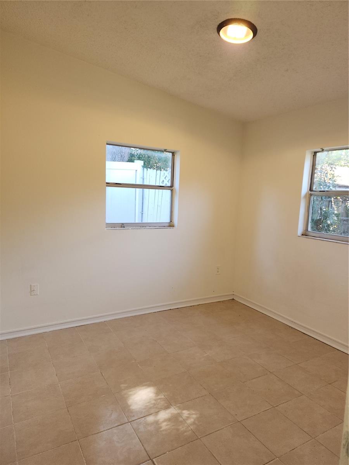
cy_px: 232
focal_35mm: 23
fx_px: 309
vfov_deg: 73.9
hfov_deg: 58.9
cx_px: 174
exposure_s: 1/60
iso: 40
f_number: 1.8
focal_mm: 6.4
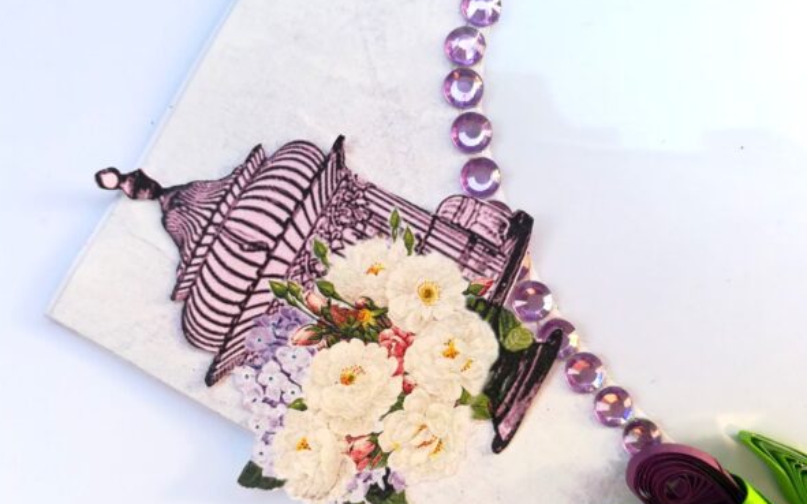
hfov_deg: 66.5
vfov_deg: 44.4
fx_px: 616
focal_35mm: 28
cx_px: 400
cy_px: 279
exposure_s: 1/120
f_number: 2.2
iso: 50
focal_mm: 3.83
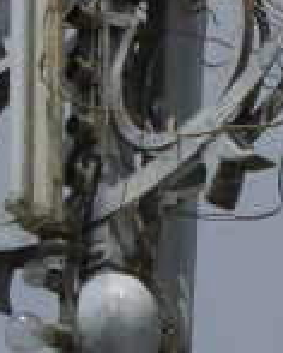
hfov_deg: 0.7
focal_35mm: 2330
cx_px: 2
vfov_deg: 0.8
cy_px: 134
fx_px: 24344
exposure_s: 1/1600
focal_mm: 63.4
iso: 100
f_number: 6.3
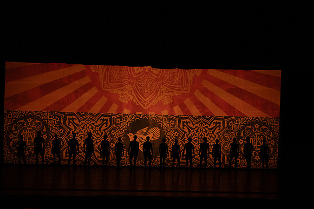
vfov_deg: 13.7
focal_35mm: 100
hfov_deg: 20.4
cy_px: 104
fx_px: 872
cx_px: 157
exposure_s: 1/400
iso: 6400
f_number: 6.3
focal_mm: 100
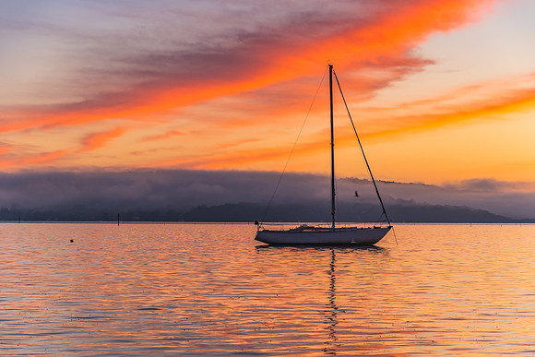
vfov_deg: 15.1
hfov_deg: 22.4
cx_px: 268
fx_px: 1349
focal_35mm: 91
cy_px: 178
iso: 200
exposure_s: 1/60
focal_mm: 60
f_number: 4.5
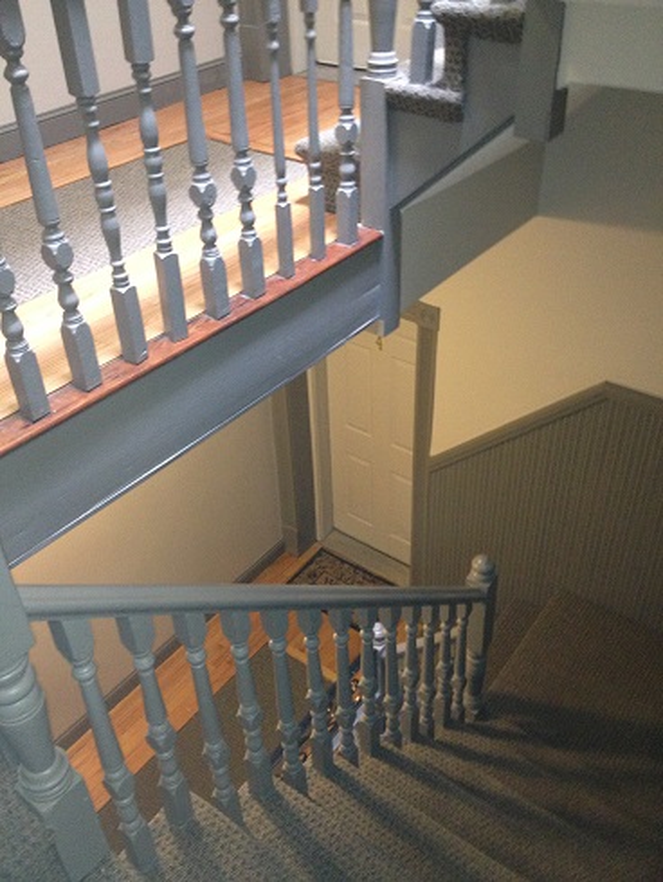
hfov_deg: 40.7
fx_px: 893
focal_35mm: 35
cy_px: 441
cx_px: 332
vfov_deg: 52.6
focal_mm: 4.28
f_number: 2.4
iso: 320
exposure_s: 1/16
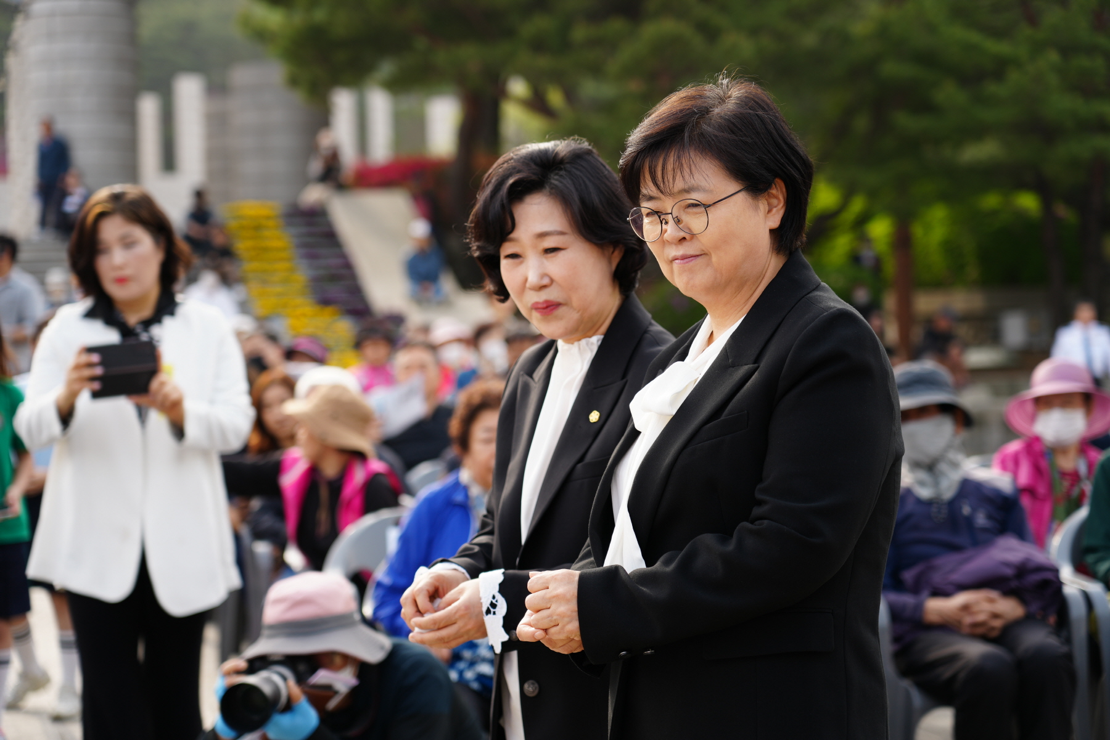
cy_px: 370
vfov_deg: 15.0
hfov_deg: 22.4
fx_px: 2806
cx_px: 555
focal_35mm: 91
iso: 100
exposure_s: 1/160
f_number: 4
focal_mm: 91
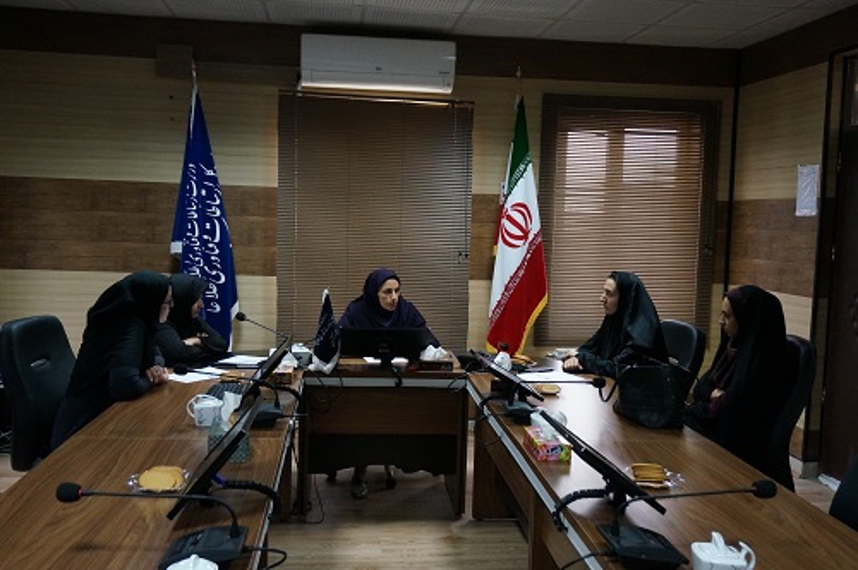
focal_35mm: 34
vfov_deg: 38.3
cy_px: 285
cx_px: 429
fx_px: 821
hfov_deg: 55.2
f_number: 4.5
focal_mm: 23
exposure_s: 1/160
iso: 3200
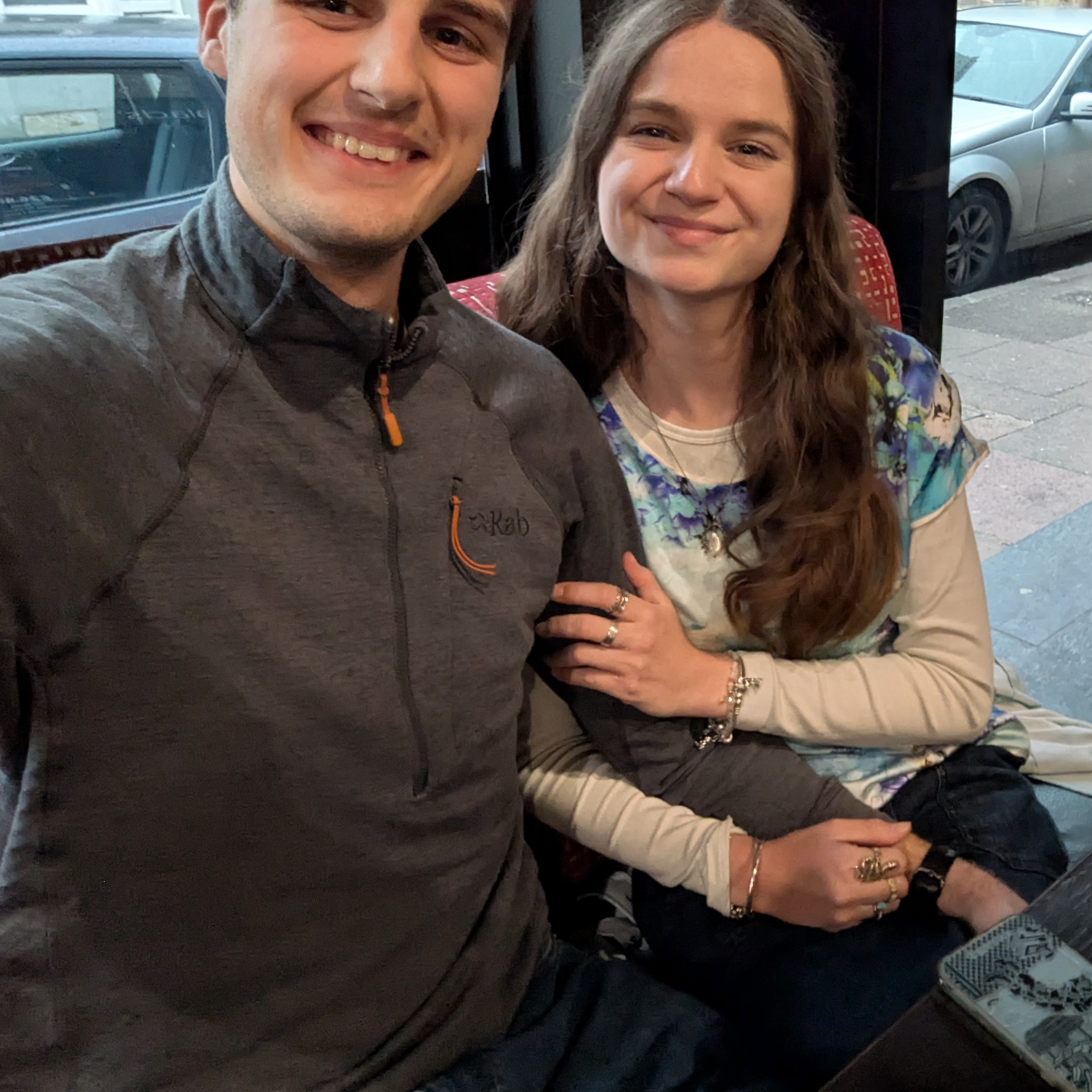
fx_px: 1142
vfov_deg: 51.1
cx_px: 783
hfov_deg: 49.6
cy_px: 530
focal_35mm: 32
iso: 352
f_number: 2.2
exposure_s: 1/25
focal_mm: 2.74
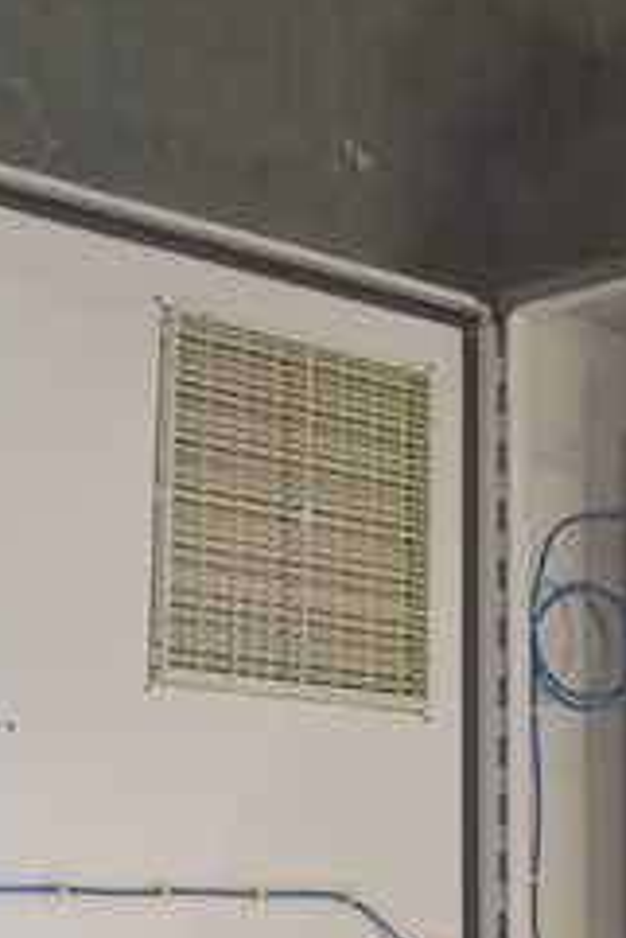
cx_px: 107
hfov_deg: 15.6
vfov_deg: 22.4
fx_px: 2266
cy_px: 957
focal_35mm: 87
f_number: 4.2
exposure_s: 1/250
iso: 640
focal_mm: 28
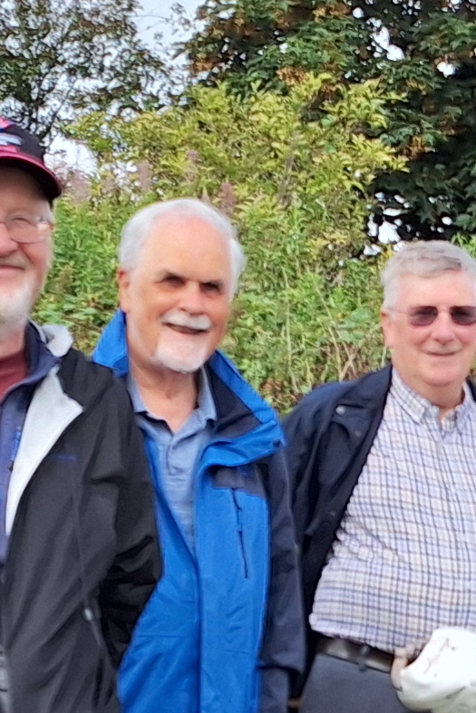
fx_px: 2458
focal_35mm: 124
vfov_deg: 15.7
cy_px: 908
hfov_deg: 11.0
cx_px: 417
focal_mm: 5.54
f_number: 1.8
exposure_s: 1/1572
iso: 40
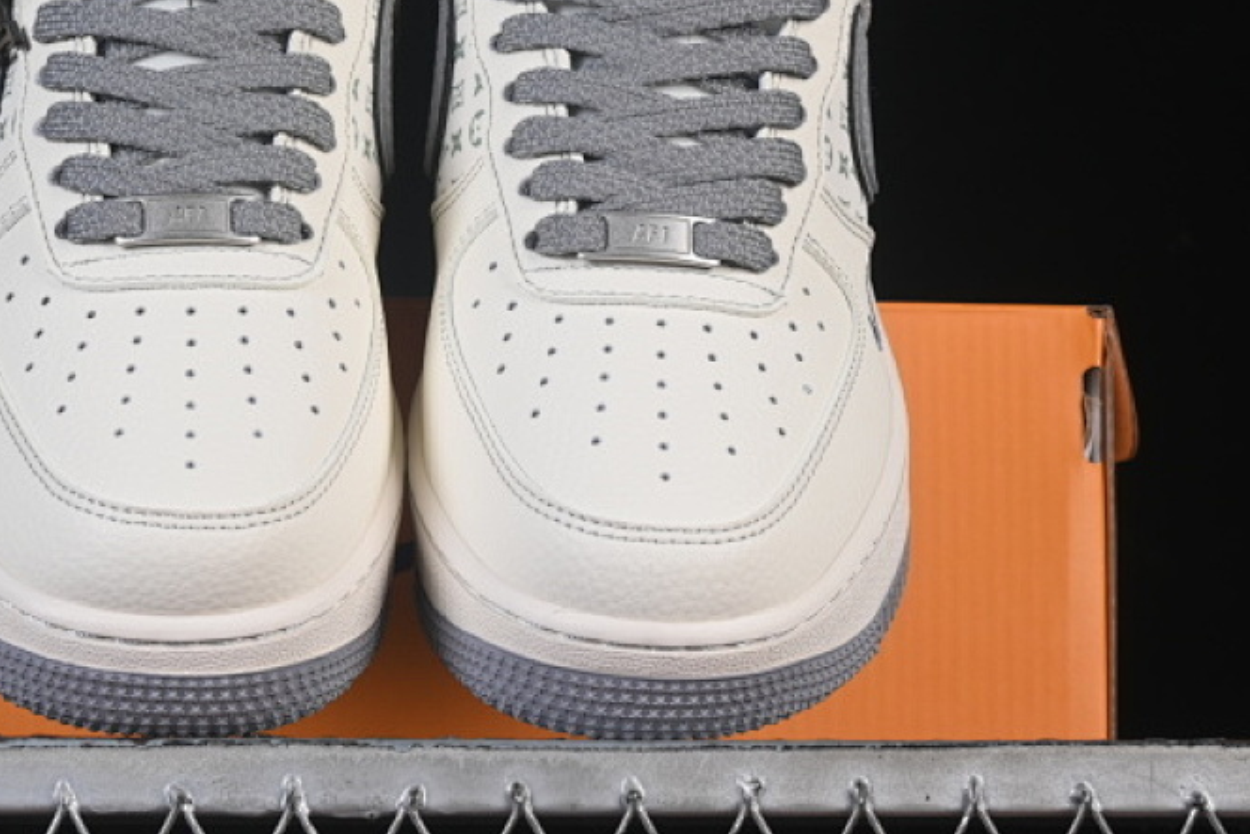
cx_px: 388
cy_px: 322
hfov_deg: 16.7
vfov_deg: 11.2
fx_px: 4237
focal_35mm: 122
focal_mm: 50
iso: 160
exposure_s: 1/80
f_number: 8
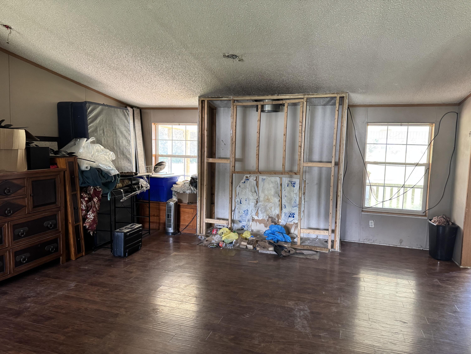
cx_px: 236
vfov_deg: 56.8
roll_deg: -1.8
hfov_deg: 71.6
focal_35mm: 24
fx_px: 327
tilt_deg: -5.7
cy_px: 177
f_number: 1.78
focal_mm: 6.76
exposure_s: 1/60
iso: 400
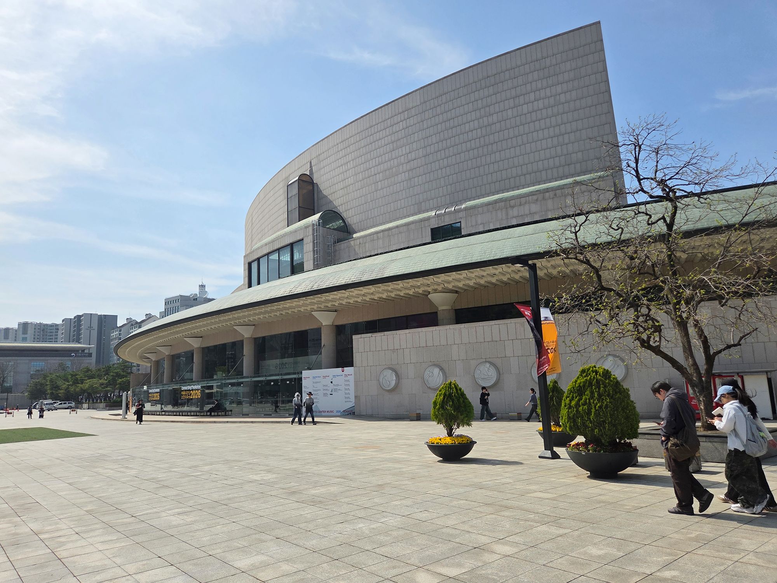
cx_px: 388
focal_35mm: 23
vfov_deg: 58.9
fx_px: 516
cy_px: 292
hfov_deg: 73.9
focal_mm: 5.4
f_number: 1.8
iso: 80
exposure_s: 1/6839
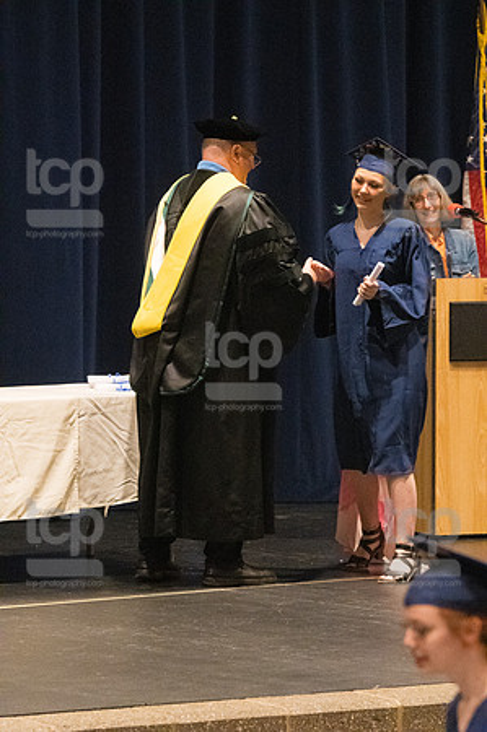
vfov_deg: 9.5
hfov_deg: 6.3
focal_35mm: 217
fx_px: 4413
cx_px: 244
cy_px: 366
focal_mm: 145
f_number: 4.5
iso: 8000
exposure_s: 1/250
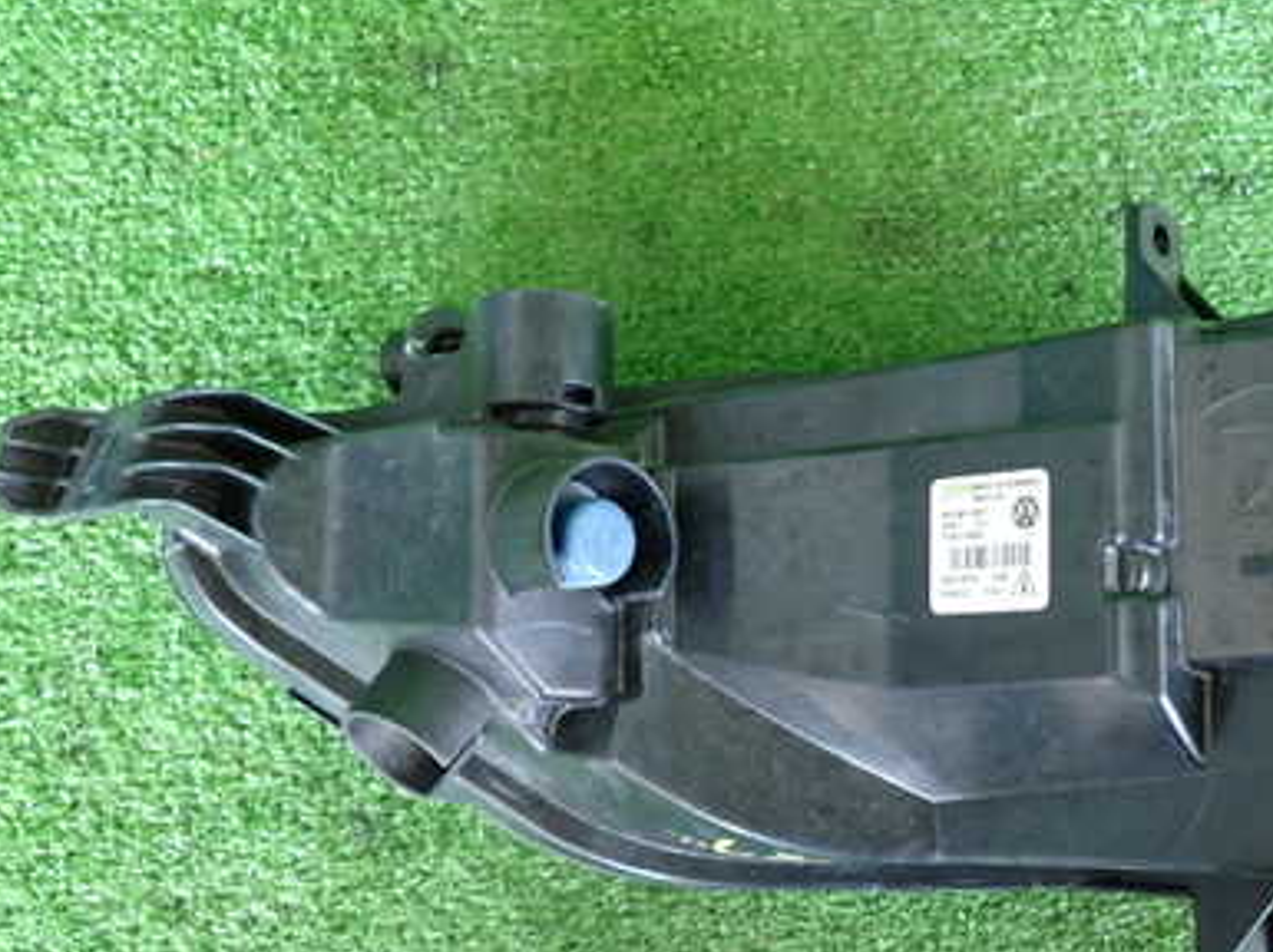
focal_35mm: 39
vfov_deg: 36.6
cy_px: 569
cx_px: 923
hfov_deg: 46.5
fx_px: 1433
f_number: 2
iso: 250
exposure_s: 1/30
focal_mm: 4.5
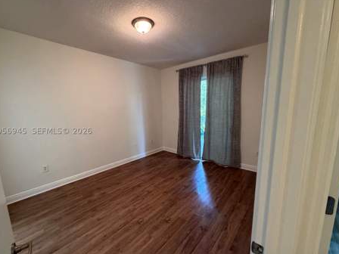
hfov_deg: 98.1
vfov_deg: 81.7
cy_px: 131
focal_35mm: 15
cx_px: 161
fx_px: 147
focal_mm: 2.22
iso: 400
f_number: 2.2
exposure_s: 1/60
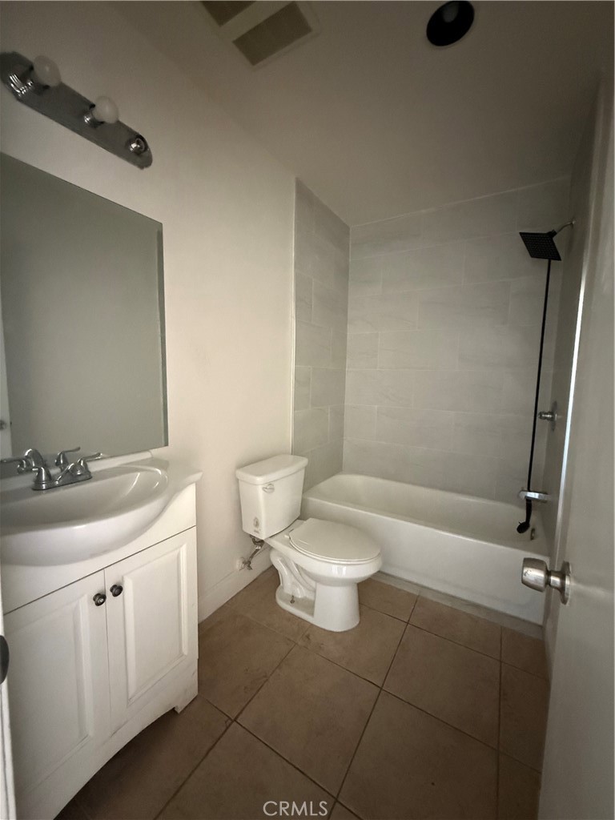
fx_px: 332
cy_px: 410
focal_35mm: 14
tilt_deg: -5.4
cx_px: 308
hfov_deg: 85.7
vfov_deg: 102.1
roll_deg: -1.2
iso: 1600
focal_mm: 2.22
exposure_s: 1/40
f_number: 2.2
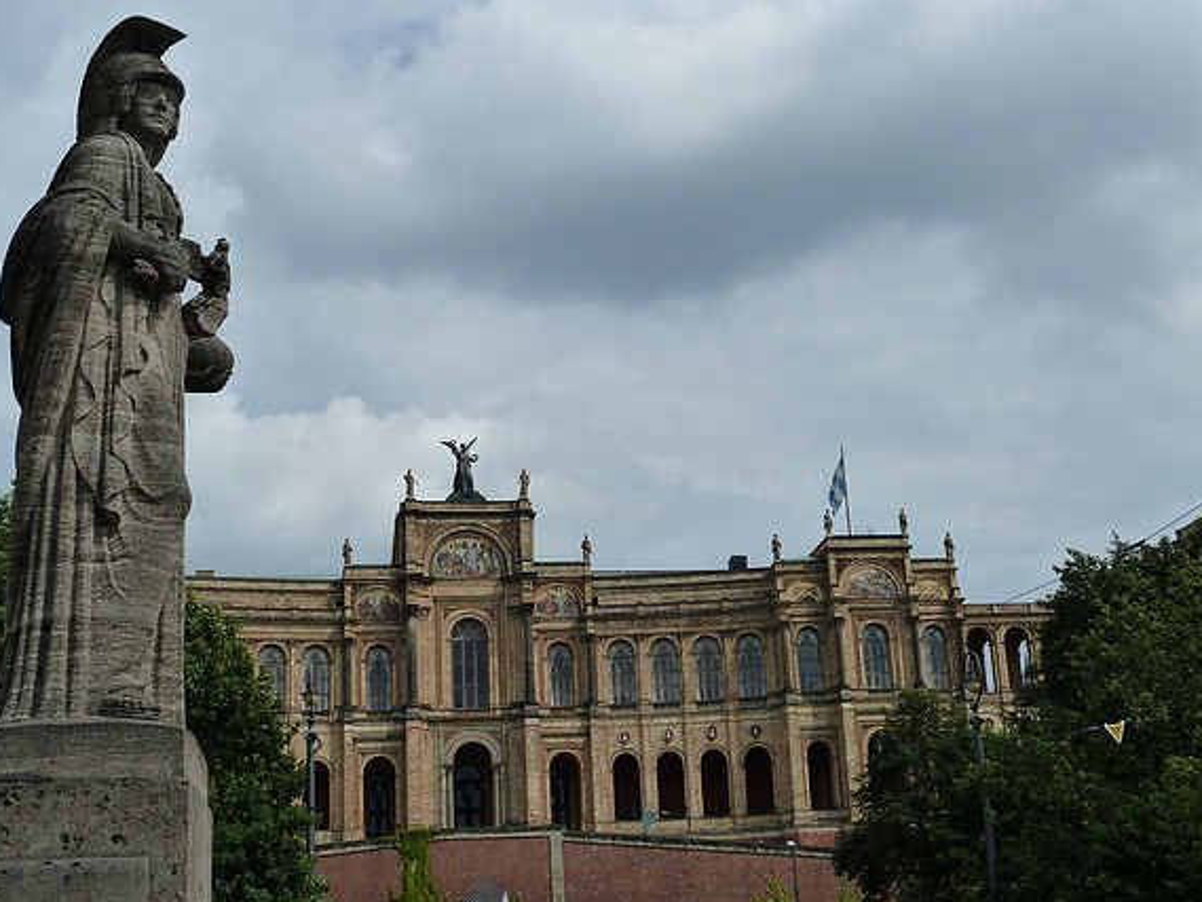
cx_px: 602
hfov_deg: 36.2
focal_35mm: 53
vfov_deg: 27.5
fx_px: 1841
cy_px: 455
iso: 125
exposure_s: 1/800
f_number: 5.6
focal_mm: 8.5
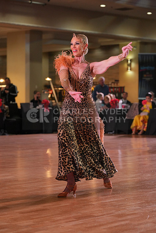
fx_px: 643
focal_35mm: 99
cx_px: 78
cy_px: 116
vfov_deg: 20.6
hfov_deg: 13.8
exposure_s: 1/500
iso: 1600
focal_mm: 99
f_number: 4
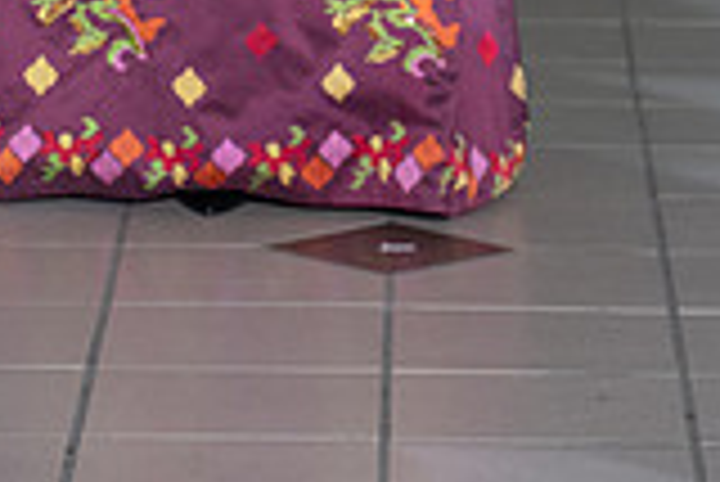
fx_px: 6746
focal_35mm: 337
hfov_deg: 6.1
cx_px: 288
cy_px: -518
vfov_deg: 4.0
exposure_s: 1/160
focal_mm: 120
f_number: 5.6
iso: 1250
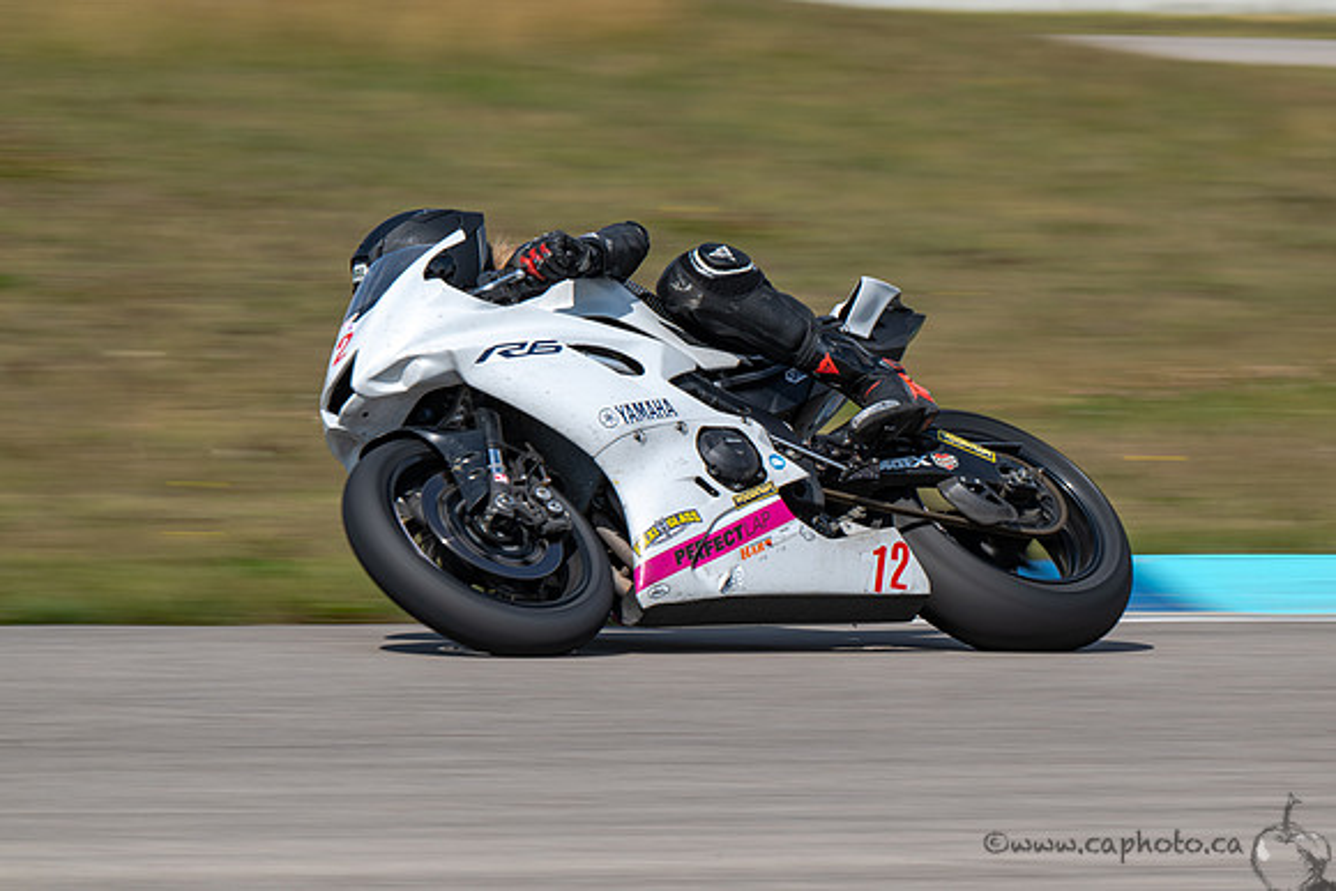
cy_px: 446
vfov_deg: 3.7
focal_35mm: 375
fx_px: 13926
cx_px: 808
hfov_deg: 5.5
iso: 140
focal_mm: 310
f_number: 18
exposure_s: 1/160
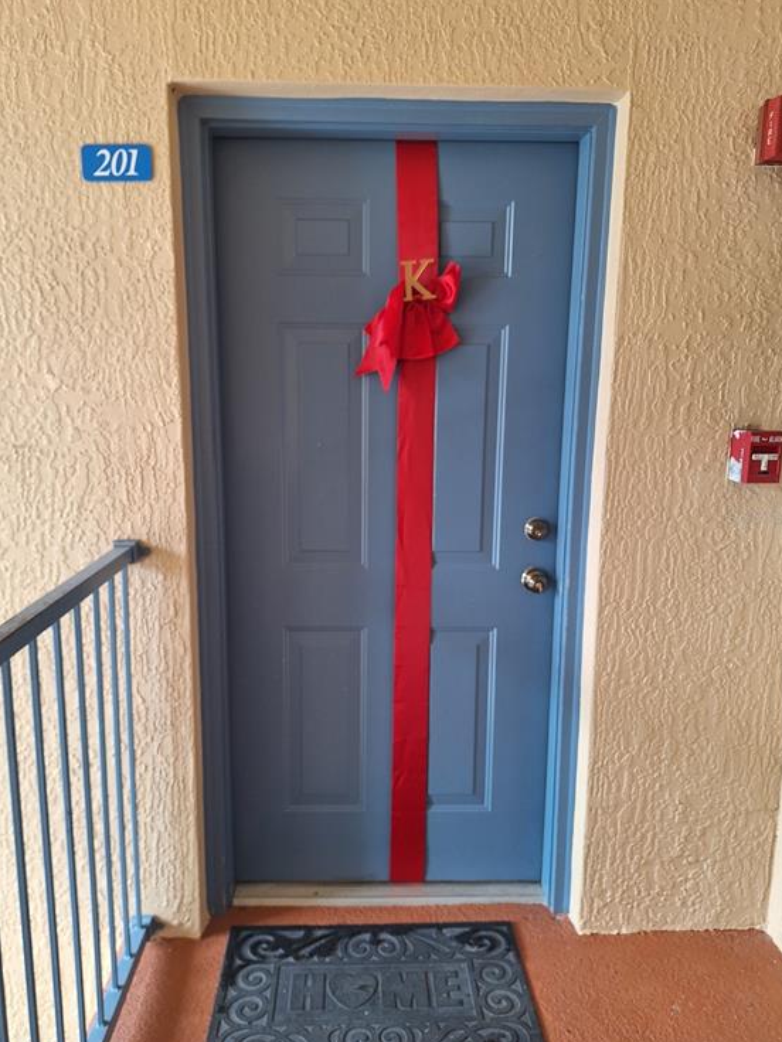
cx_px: 384
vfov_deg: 71.6
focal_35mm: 24
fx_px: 723
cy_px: 517
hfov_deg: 56.8
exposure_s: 1/40
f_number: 1.8
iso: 50
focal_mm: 5.54
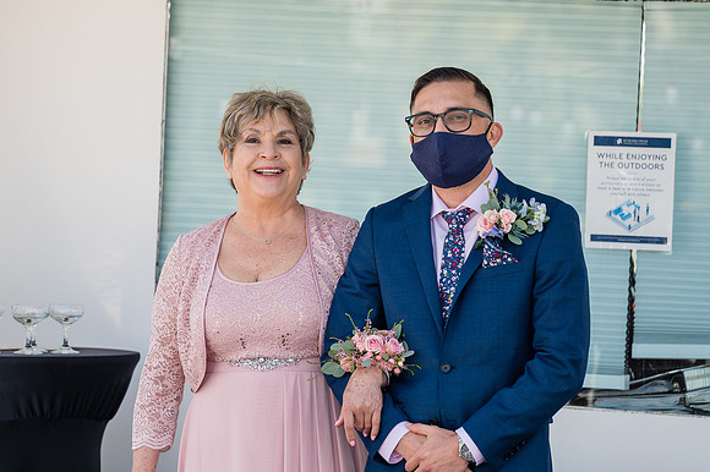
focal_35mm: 211
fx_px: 4165
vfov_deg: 6.5
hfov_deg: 9.7
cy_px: 170
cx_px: 255
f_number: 4.5
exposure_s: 1/500
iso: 160
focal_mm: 165
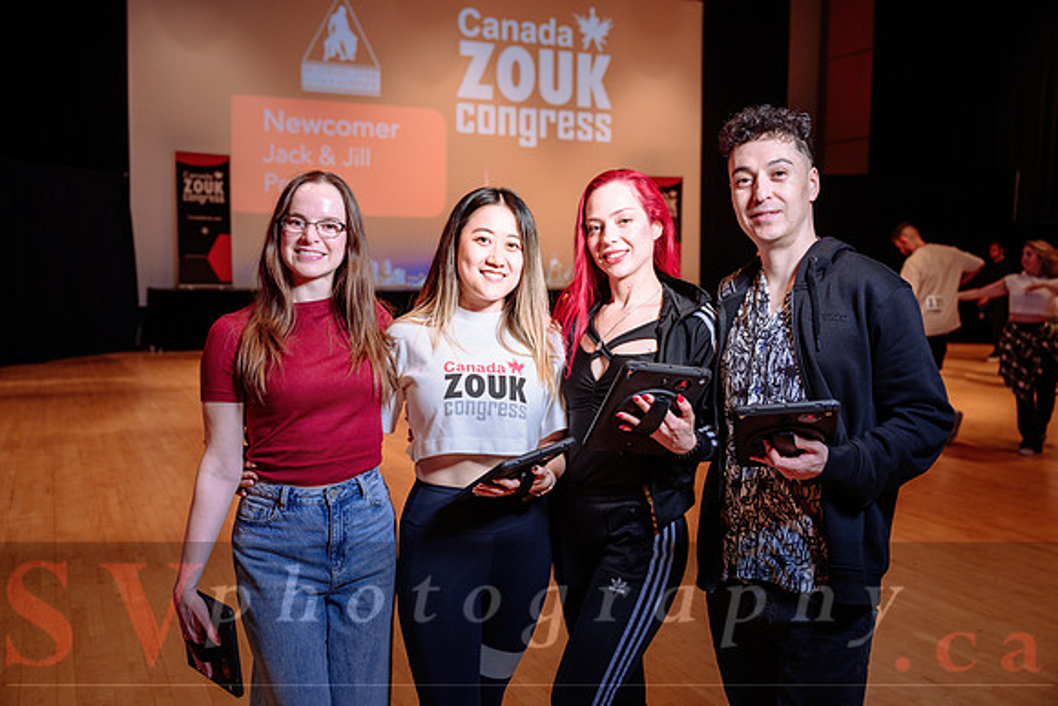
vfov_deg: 37.9
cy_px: 353
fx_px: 1029
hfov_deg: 54.4
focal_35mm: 35
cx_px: 529
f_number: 3.5
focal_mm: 35
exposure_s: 1/60
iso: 500
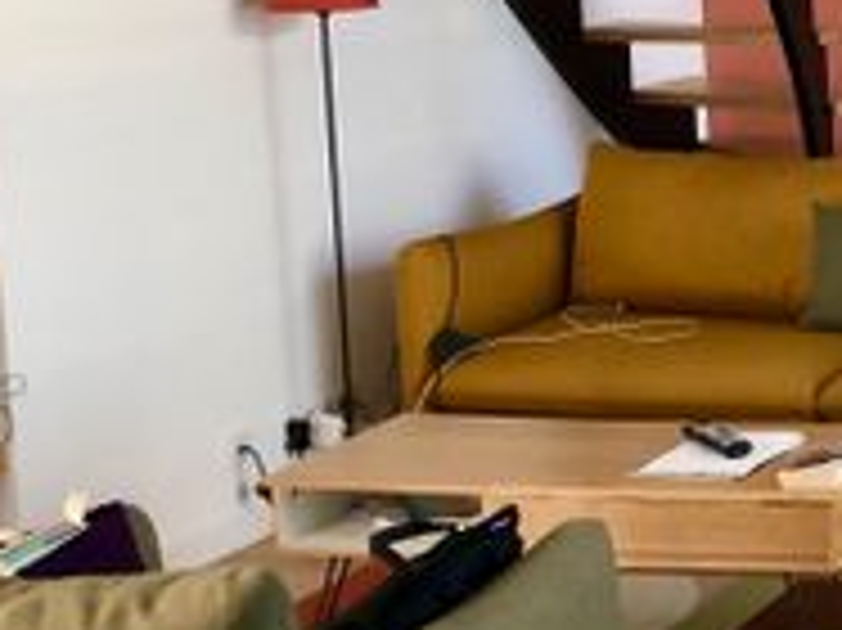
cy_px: 122
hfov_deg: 18.9
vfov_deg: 16.3
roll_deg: +1.6
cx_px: 1306
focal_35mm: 90
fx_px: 2188
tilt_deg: -6.0
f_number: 1.8
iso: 50
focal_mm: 3.99
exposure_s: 1/15
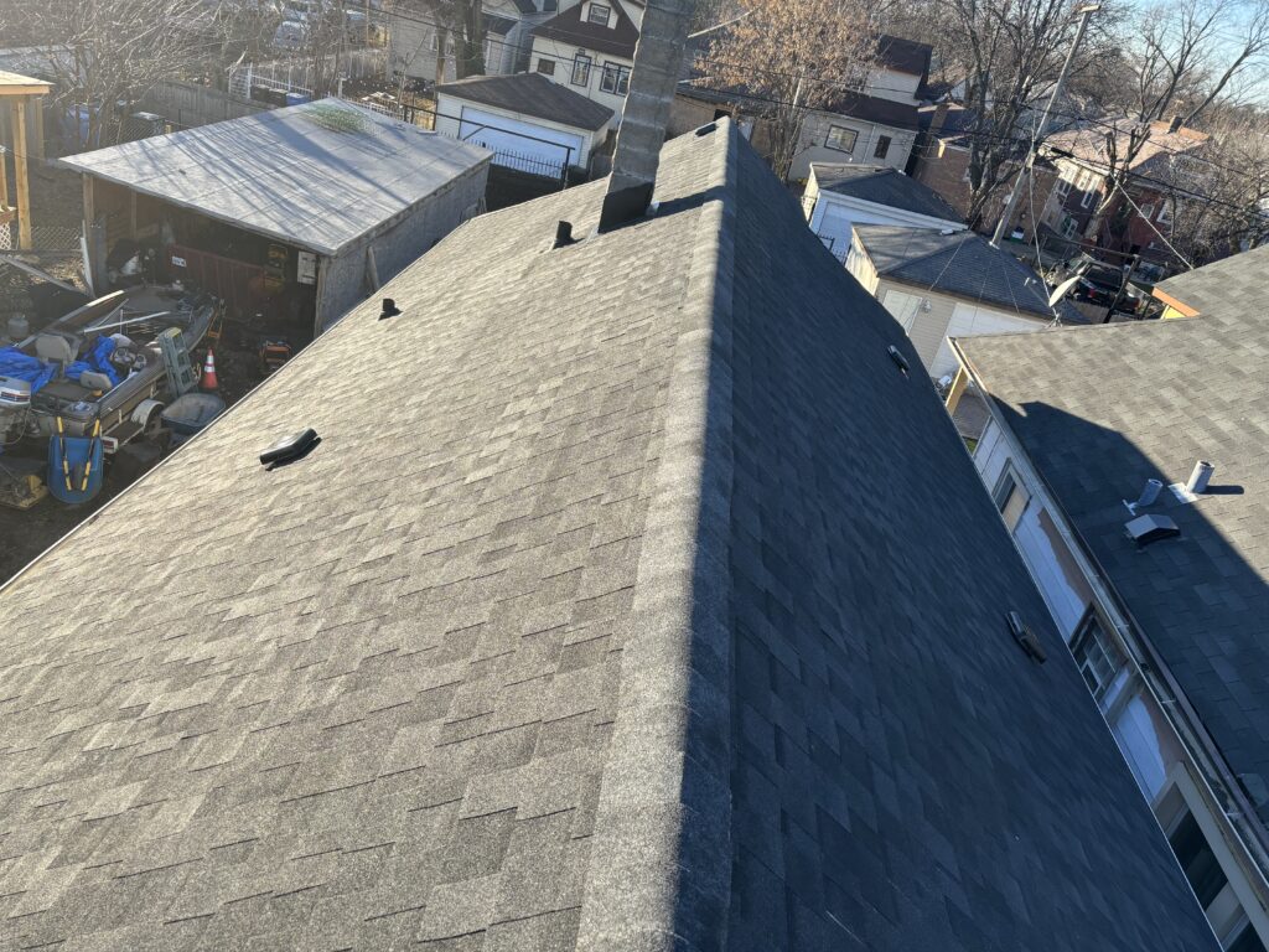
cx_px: 634
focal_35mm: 26
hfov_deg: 67.3
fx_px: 953
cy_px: 476
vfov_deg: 53.1
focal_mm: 5.96
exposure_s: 1/1027
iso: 50
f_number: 1.6
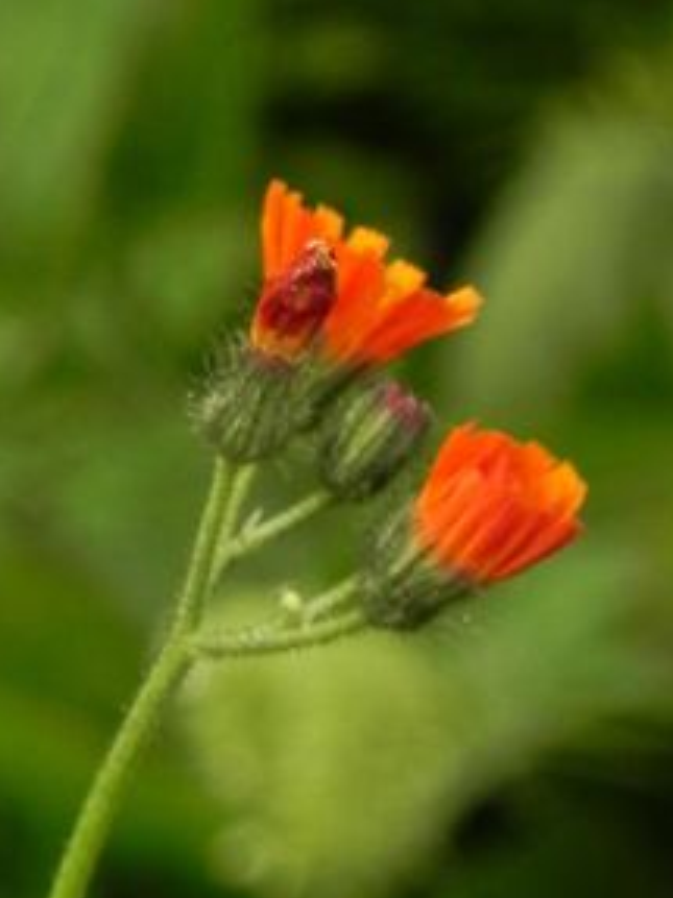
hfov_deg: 1.8
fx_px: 21039
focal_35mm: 811
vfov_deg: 2.4
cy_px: -3
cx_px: -225
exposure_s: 1/250
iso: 160
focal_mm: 51.8
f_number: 5
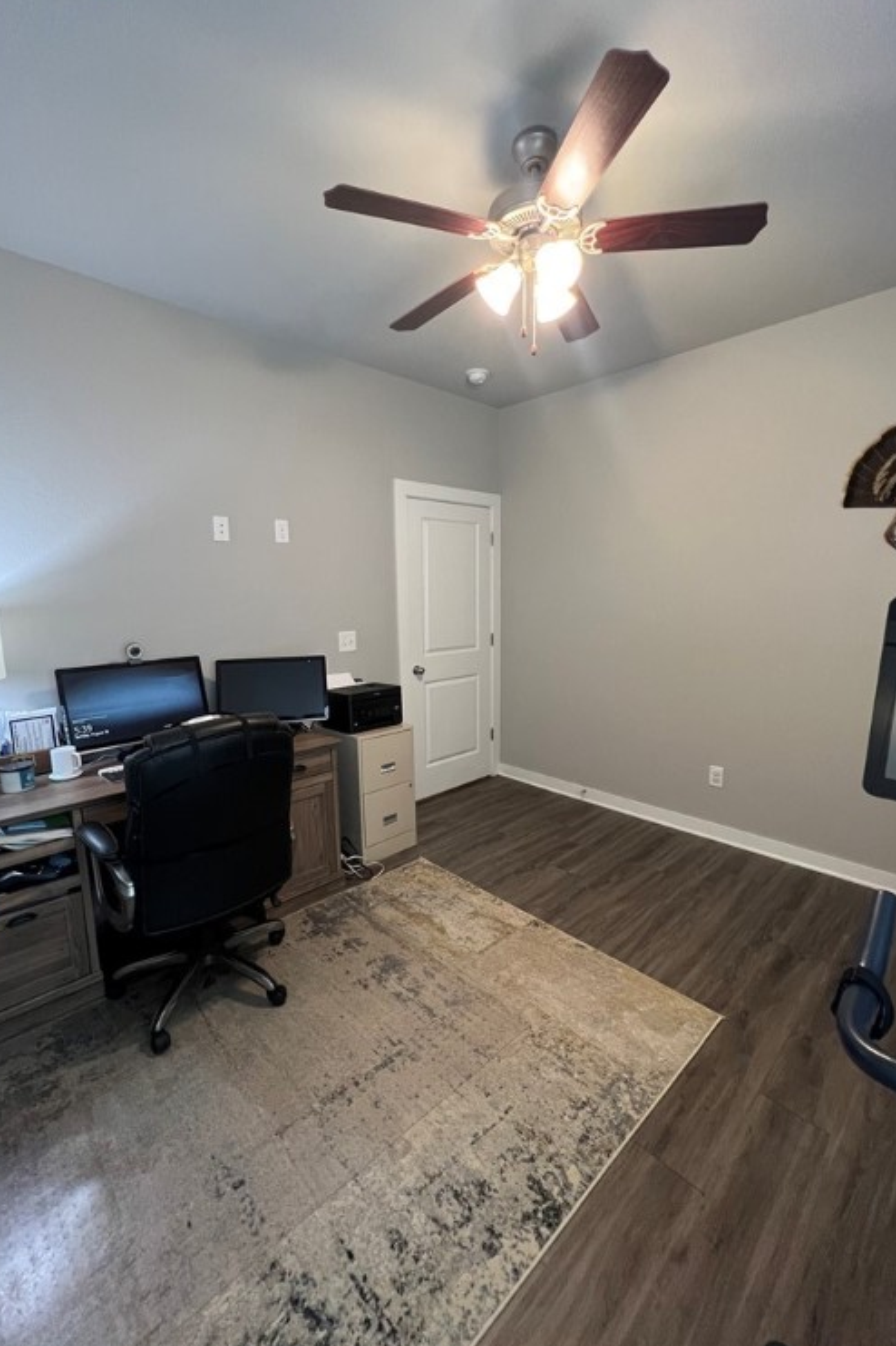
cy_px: 677
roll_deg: +1.0
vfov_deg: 104.3
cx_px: 441
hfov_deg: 81.1
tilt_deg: -8.0
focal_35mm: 14
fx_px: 523
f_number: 1.8
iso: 400
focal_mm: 1.57
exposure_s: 1/60
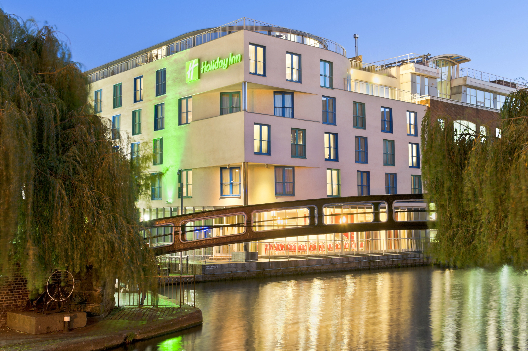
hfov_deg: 48.5
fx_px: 586
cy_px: 176
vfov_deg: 33.4
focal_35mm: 40
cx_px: 264
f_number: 10
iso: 200
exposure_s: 30
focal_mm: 40
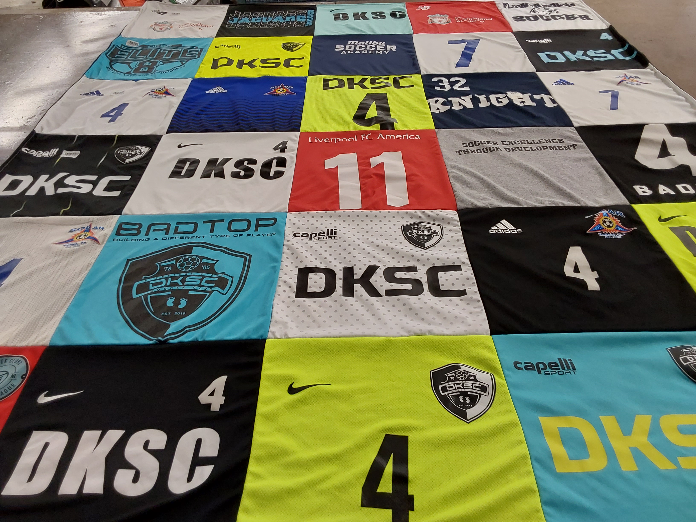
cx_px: 348
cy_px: 261
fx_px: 563
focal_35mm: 28
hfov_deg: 63.4
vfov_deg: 49.7
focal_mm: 2.91
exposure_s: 1/60
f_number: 1.9
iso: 64
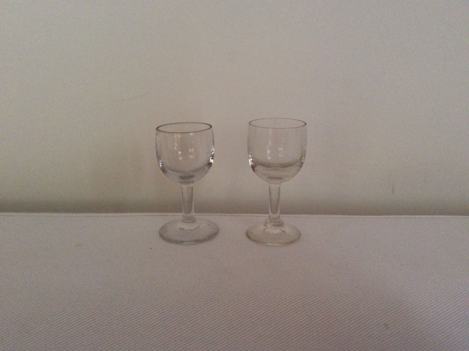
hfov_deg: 56.9
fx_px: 433
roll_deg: +2.2
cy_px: 176
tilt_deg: -17.6
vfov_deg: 44.1
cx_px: 234
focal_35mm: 32
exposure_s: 1/25
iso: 160
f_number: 2.4
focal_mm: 3.3
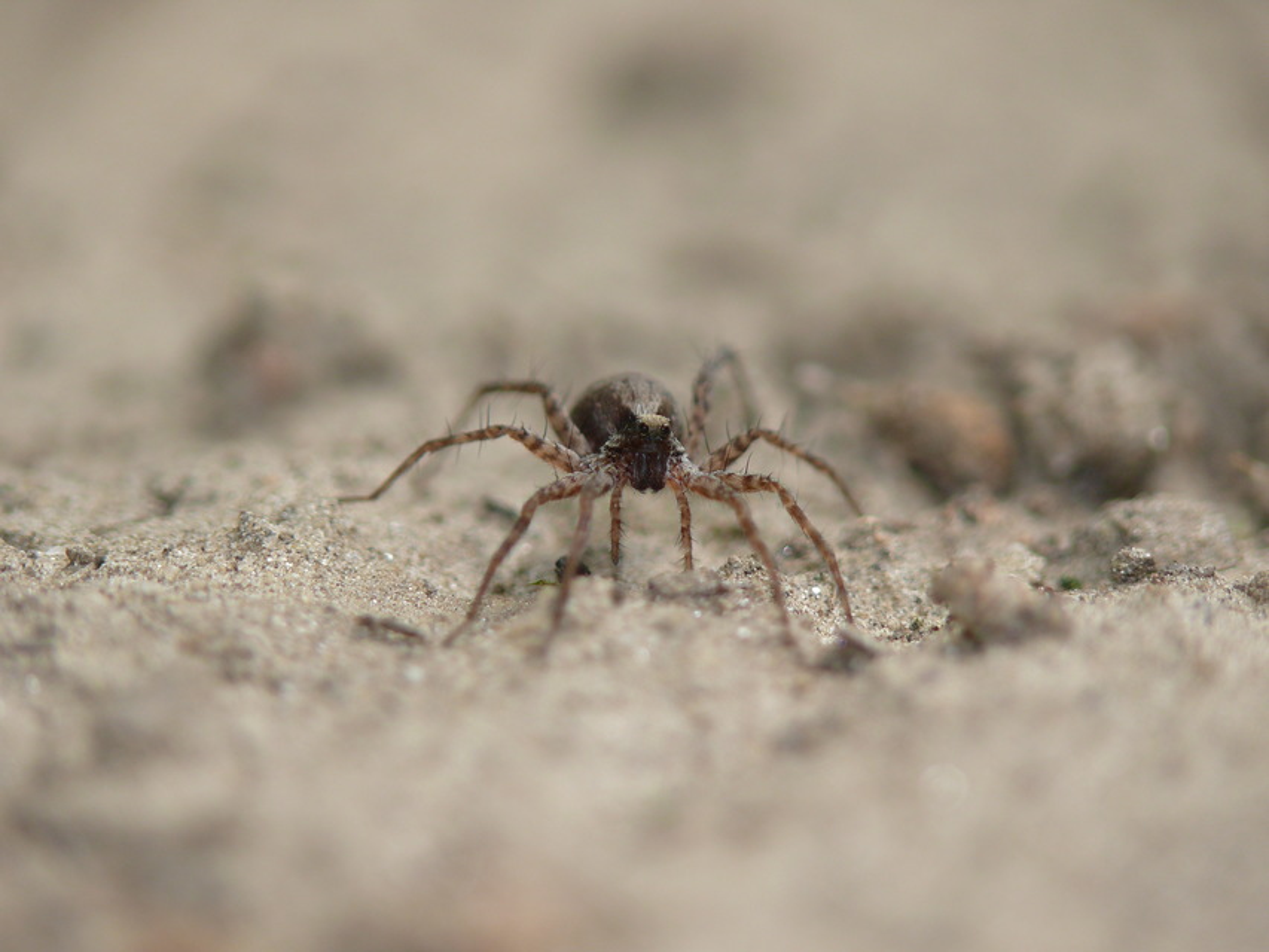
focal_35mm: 420
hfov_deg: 4.7
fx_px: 15399
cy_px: 476
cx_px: 634
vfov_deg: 3.5
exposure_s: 1/125
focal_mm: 88.8
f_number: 4
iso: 100
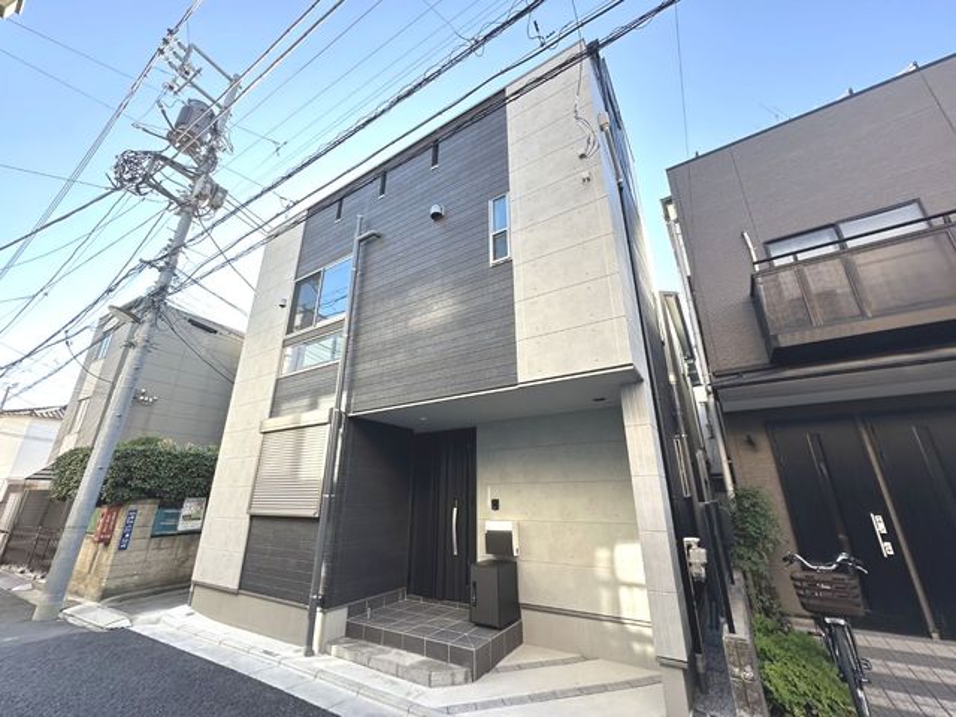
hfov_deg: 102.1
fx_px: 387
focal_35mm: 14
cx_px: 478
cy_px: 358
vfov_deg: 85.7
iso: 40
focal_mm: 2.22
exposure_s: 1/206
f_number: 2.2
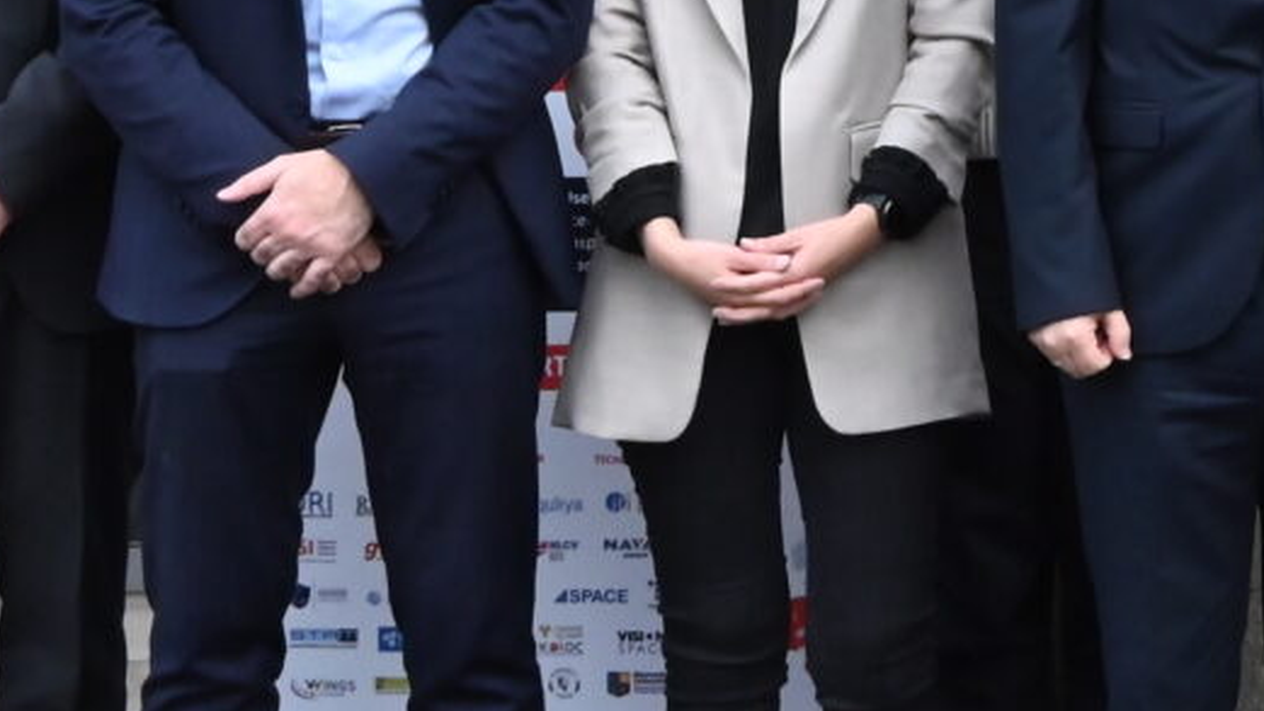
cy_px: -605
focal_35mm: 170
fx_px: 5697
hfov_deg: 12.1
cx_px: 1909
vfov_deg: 6.9
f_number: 13
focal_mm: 33
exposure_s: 1/640
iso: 2500
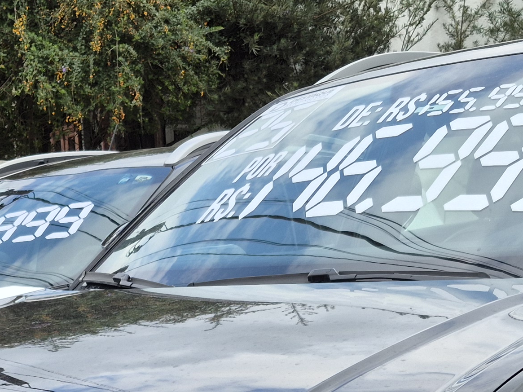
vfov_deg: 17.1
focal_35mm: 79
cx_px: 286
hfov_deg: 24.7
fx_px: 1193
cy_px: 559
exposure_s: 1/614
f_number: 1.8
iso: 25
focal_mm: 5.4
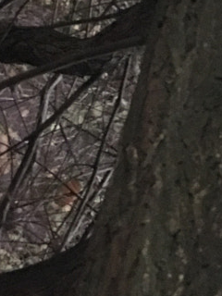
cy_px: -45
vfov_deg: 13.3
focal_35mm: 145
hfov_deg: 10.2
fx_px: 1240
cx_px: 213
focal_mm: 4.15
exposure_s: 1/4
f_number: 2.2
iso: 200
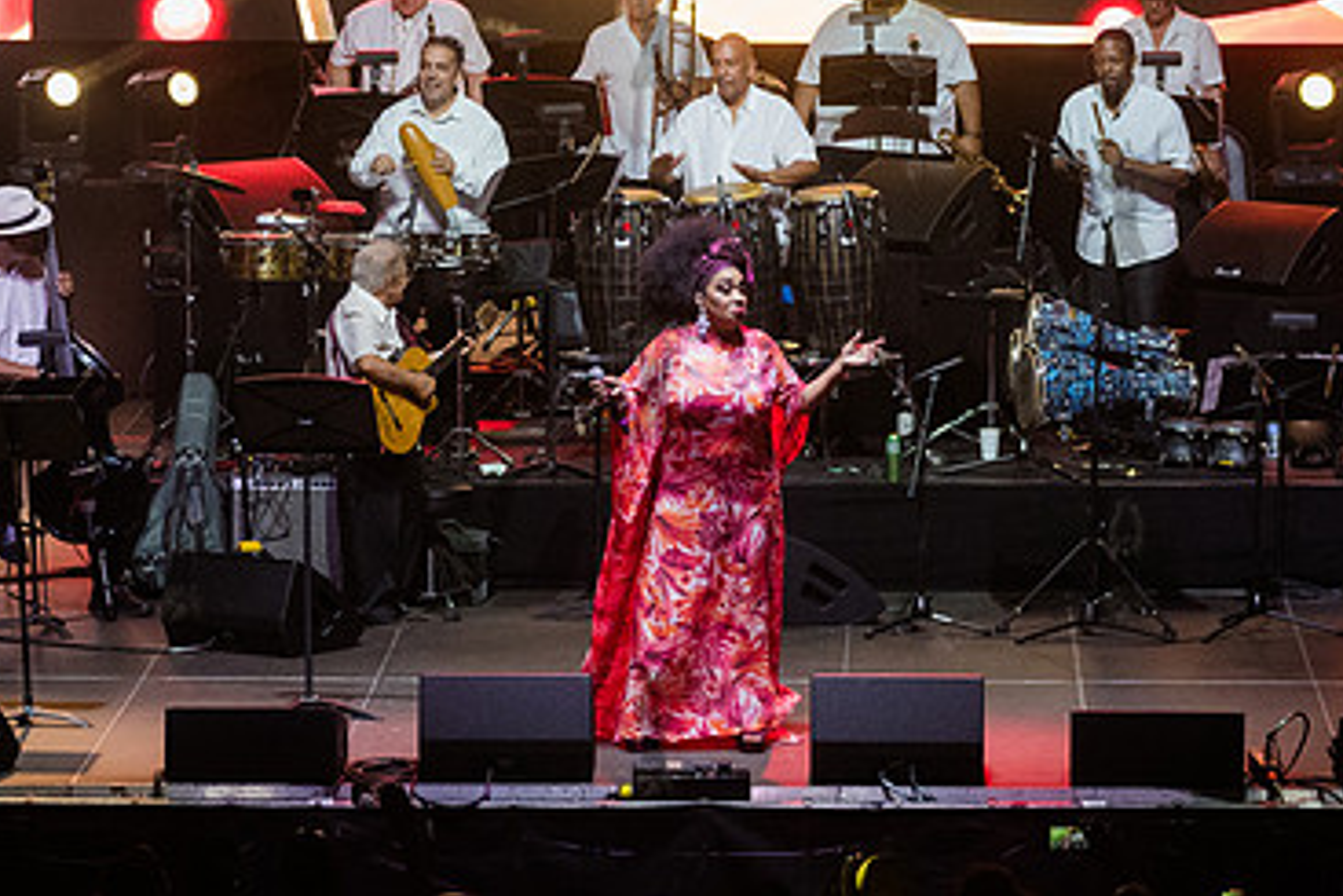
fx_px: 8359
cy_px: 529
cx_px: 671
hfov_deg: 9.2
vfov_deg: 6.1
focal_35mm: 224
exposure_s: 1/1000
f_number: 4
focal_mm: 112
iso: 5000
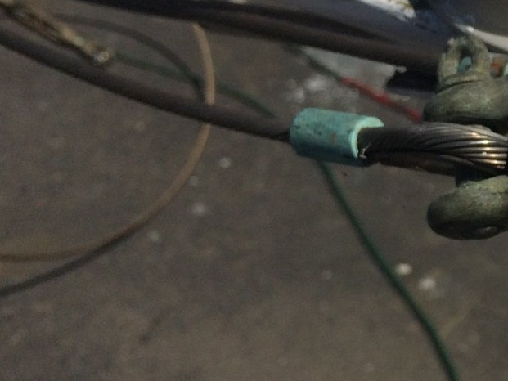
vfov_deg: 17.5
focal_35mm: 84
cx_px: 658
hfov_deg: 21.2
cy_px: 113
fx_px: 1233
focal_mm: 4.15
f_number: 2.2
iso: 32
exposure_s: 1/6849
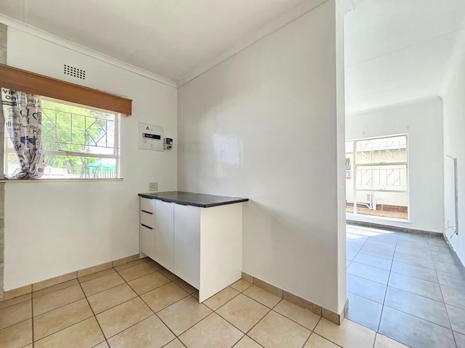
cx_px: 232
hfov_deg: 106.2
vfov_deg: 89.9
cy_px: 174
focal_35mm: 13
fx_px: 175
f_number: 2.2
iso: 125
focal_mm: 2.2
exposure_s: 1/50
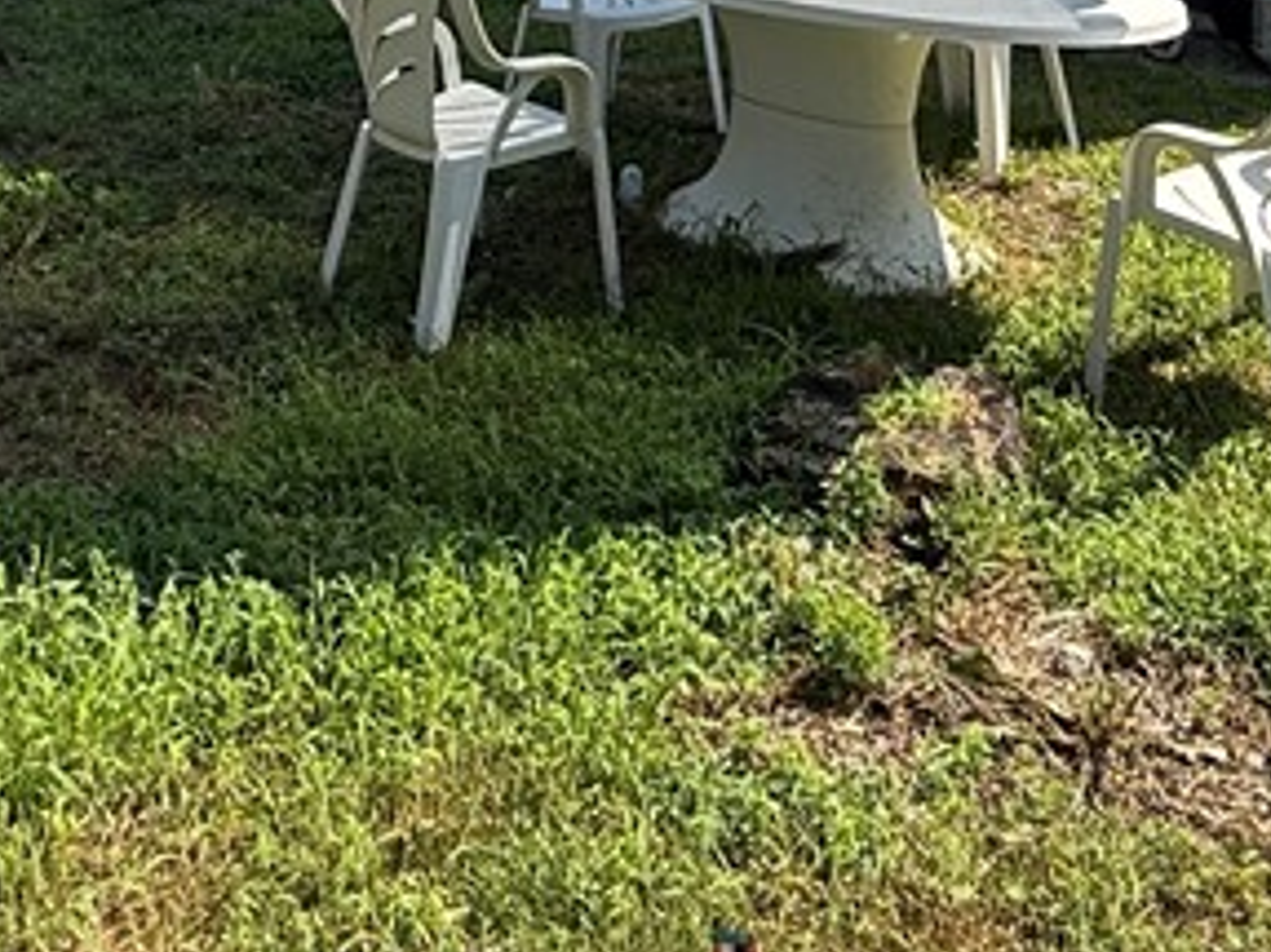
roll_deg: -0.9
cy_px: -416
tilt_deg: +0.8
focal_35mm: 50
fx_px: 1835
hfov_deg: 38.1
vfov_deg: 23.9
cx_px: 554
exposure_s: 1/1312
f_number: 2.2
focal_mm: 2.22
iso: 50
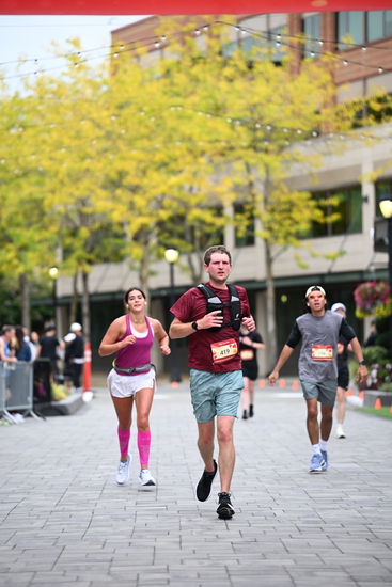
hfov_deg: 9.8
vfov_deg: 14.6
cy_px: 294
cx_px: 196
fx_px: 2285
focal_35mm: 140
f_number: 2.8
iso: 640
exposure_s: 1/2000
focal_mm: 140
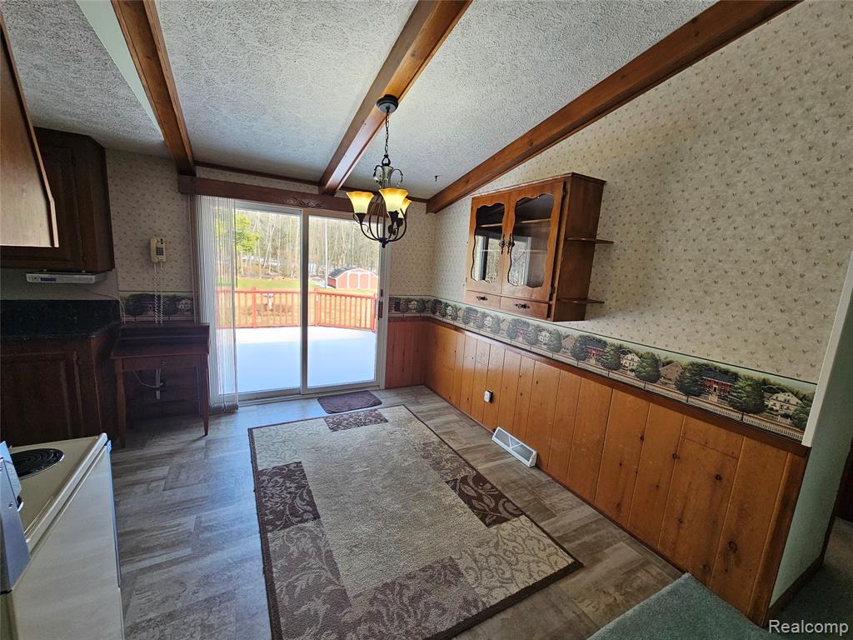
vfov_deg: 89.9
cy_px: 320
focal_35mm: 13
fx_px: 320
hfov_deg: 106.2
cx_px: 426
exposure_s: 1/207
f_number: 2.2
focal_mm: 2.2
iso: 125
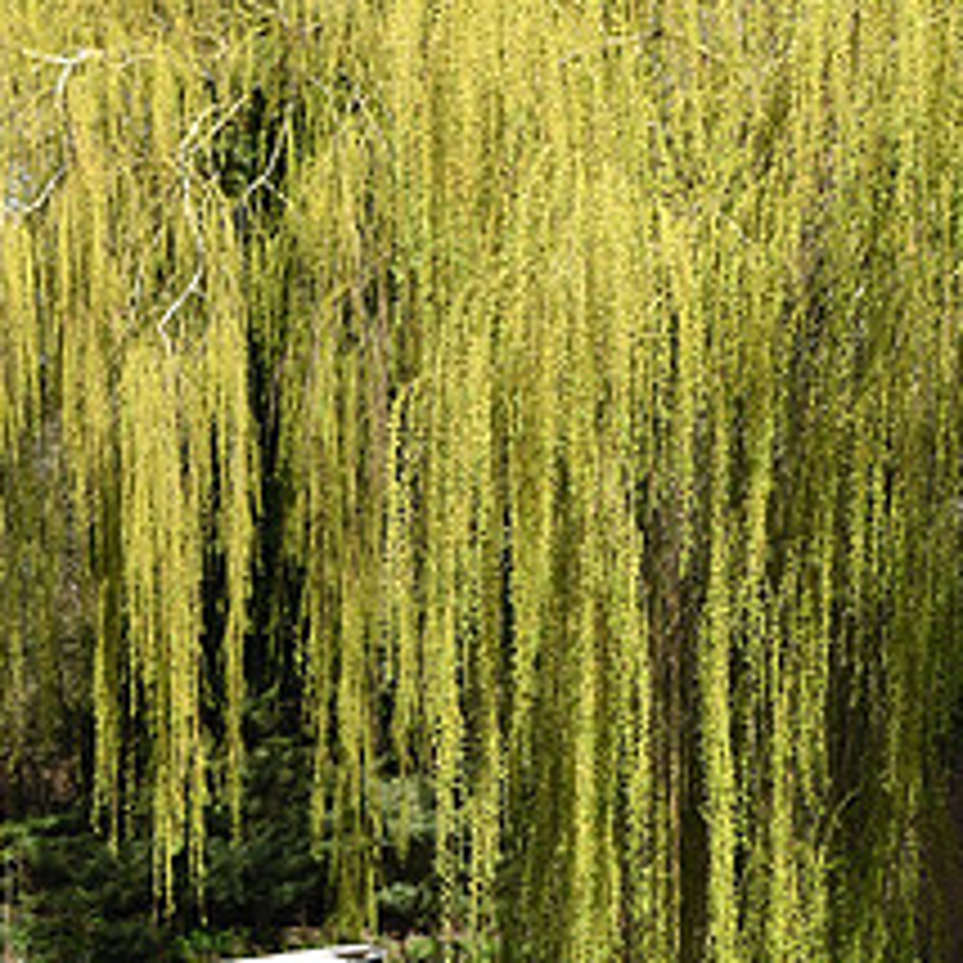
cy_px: 855
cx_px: 976
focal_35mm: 230
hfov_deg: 7.6
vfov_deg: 7.6
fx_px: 7239
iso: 200
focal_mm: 100
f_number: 7.1
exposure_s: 1/400
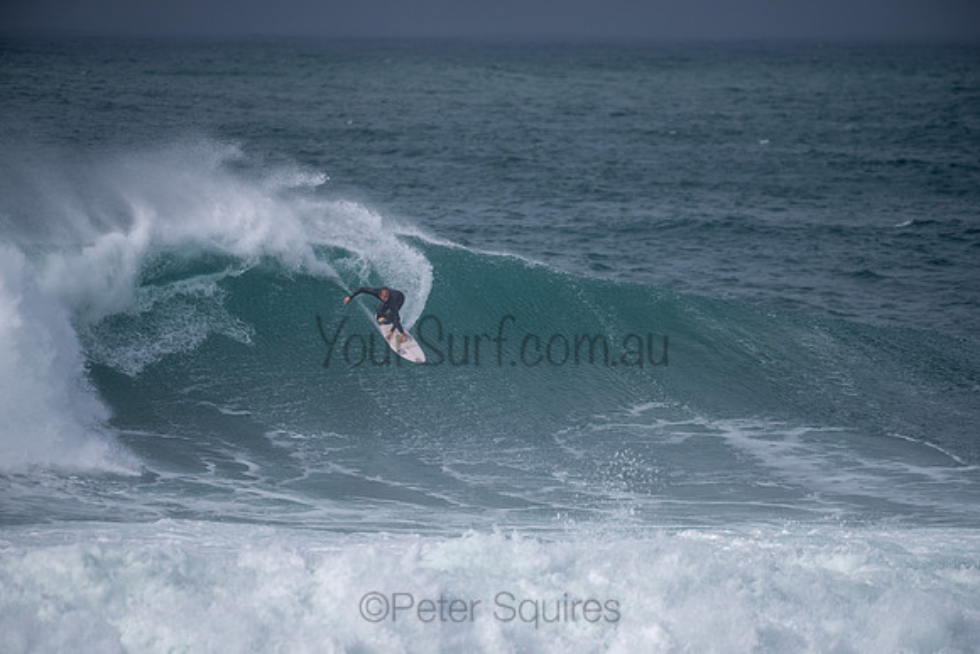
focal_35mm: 539
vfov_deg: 2.6
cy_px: 327
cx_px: 490
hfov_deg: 3.8
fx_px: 14664
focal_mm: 500
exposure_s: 1/1000
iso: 80
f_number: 5.6
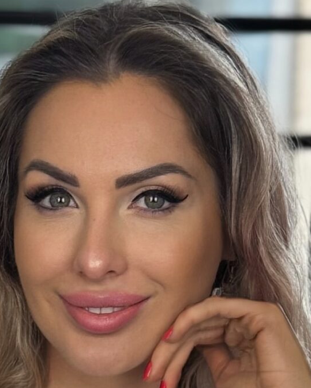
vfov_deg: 10.3
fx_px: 2048
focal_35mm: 178
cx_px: 35
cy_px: 651
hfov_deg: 8.7
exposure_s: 1/100
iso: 50
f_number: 1.78
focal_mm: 6.76
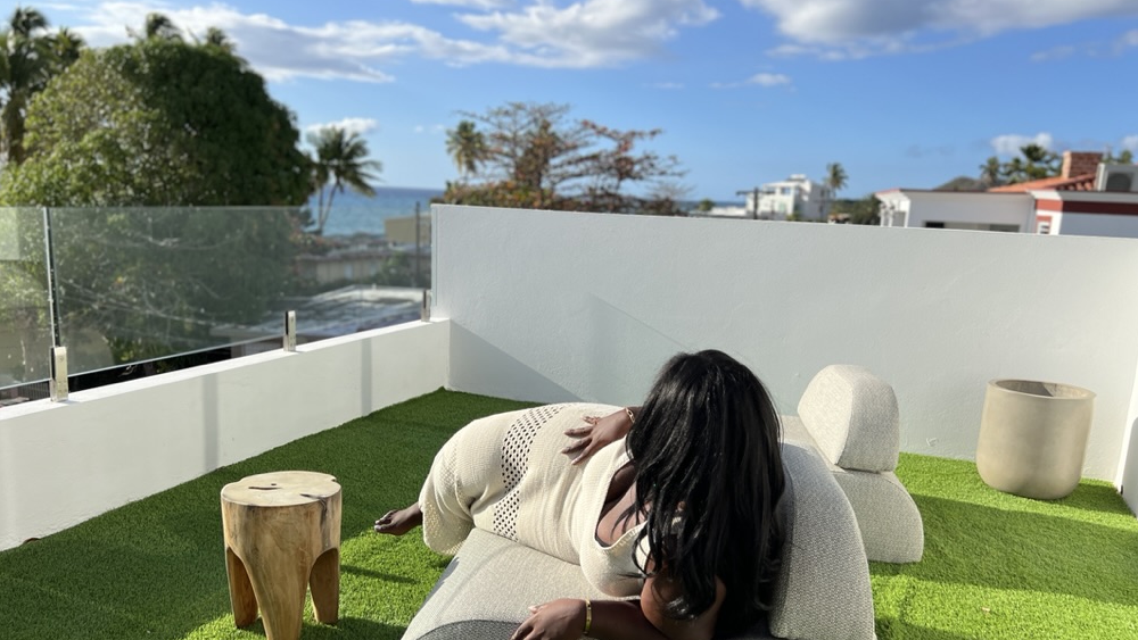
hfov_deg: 66.1
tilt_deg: -11.6
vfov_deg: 40.1
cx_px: 562
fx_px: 875
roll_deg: -2.1
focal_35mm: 29
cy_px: 374
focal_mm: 5.7
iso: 50
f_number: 1.5
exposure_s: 1/4444
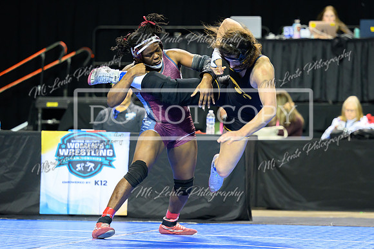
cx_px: 186
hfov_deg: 11.9
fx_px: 1795
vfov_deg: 8.0
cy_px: 125
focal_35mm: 173
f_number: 2.8
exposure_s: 1/800
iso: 3200
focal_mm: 135
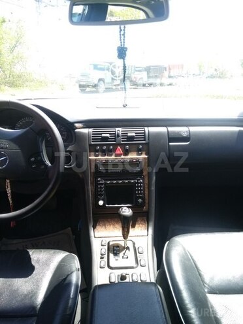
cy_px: 162
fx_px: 197
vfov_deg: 79.0
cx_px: 122
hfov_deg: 63.4
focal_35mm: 21
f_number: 2
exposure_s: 1/118
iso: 100
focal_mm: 3.57
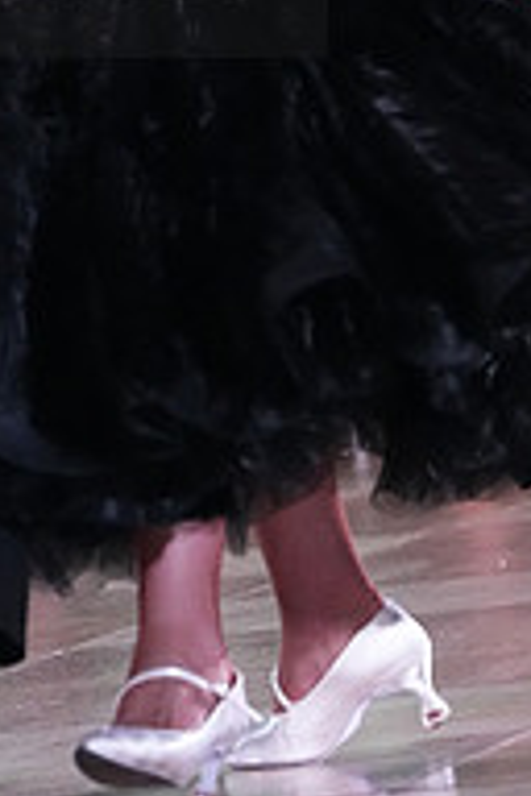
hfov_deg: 2.3
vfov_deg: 3.4
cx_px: -243
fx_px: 13362
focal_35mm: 604
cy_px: -79
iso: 10000
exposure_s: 1/400
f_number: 5.6
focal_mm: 200
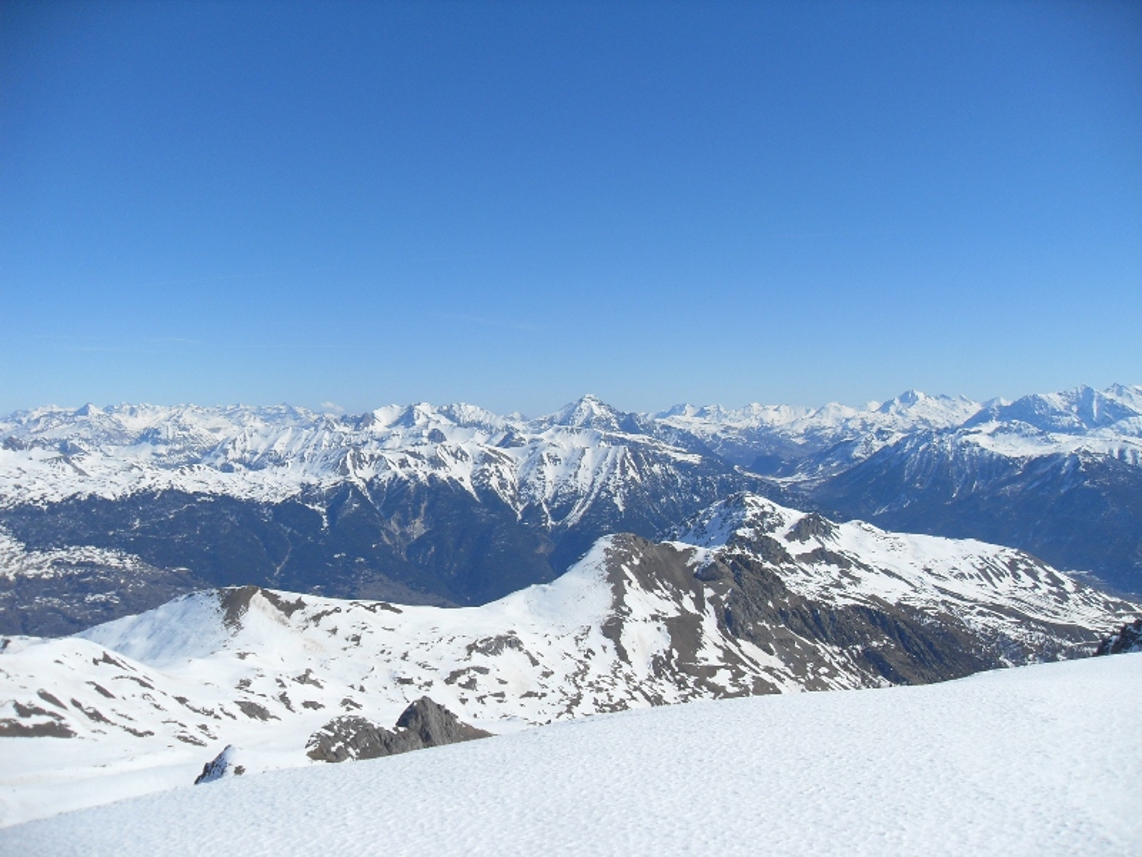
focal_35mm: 35
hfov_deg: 52.6
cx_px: 571
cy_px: 428
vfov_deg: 40.7
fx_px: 1155
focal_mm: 6.3
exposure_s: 1/500
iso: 80
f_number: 7
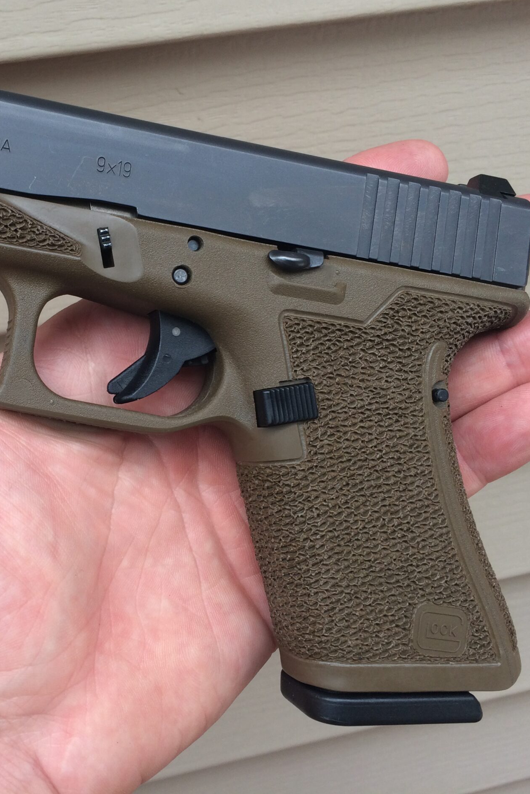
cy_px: 390
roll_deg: +3.4
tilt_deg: -35.7
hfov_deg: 31.9
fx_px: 905
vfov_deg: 47.4
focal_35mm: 41
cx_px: 121
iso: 40
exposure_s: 1/120
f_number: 2.2
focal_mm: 4.15
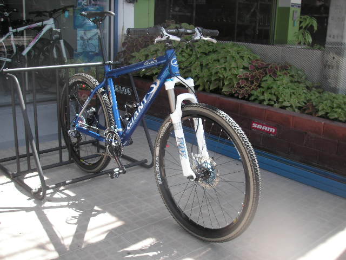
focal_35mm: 38
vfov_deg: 37.7
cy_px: 130
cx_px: 173
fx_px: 380
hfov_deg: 49.0
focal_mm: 6.3
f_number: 3.3
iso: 50
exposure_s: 1/180
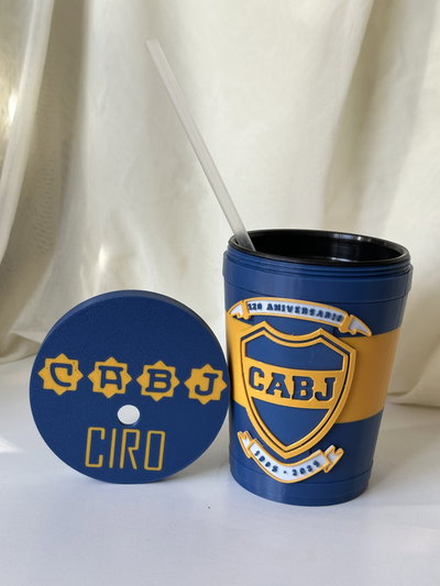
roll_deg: -4.6
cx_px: 220
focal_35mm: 48
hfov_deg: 30.3
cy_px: 293
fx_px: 813
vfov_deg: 39.6
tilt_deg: -13.5
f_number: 1.78
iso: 64
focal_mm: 6.86
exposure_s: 1/162
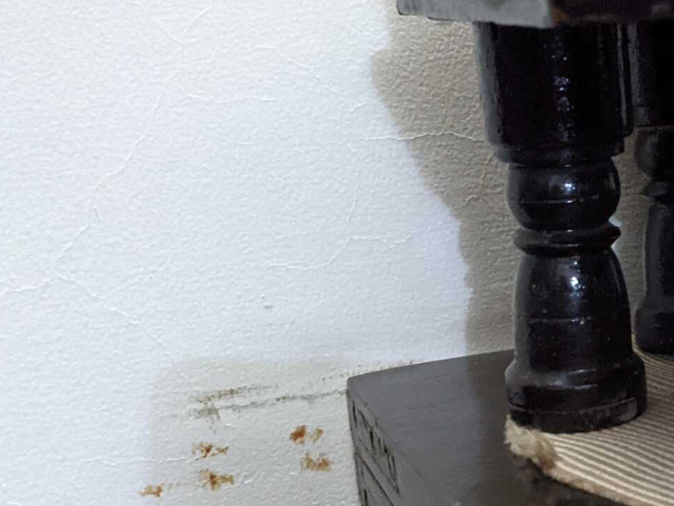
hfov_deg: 24.6
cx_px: 795
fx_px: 1402
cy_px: 243
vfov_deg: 20.4
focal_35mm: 72
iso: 2095
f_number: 1.73
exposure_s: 1/20
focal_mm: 4.38
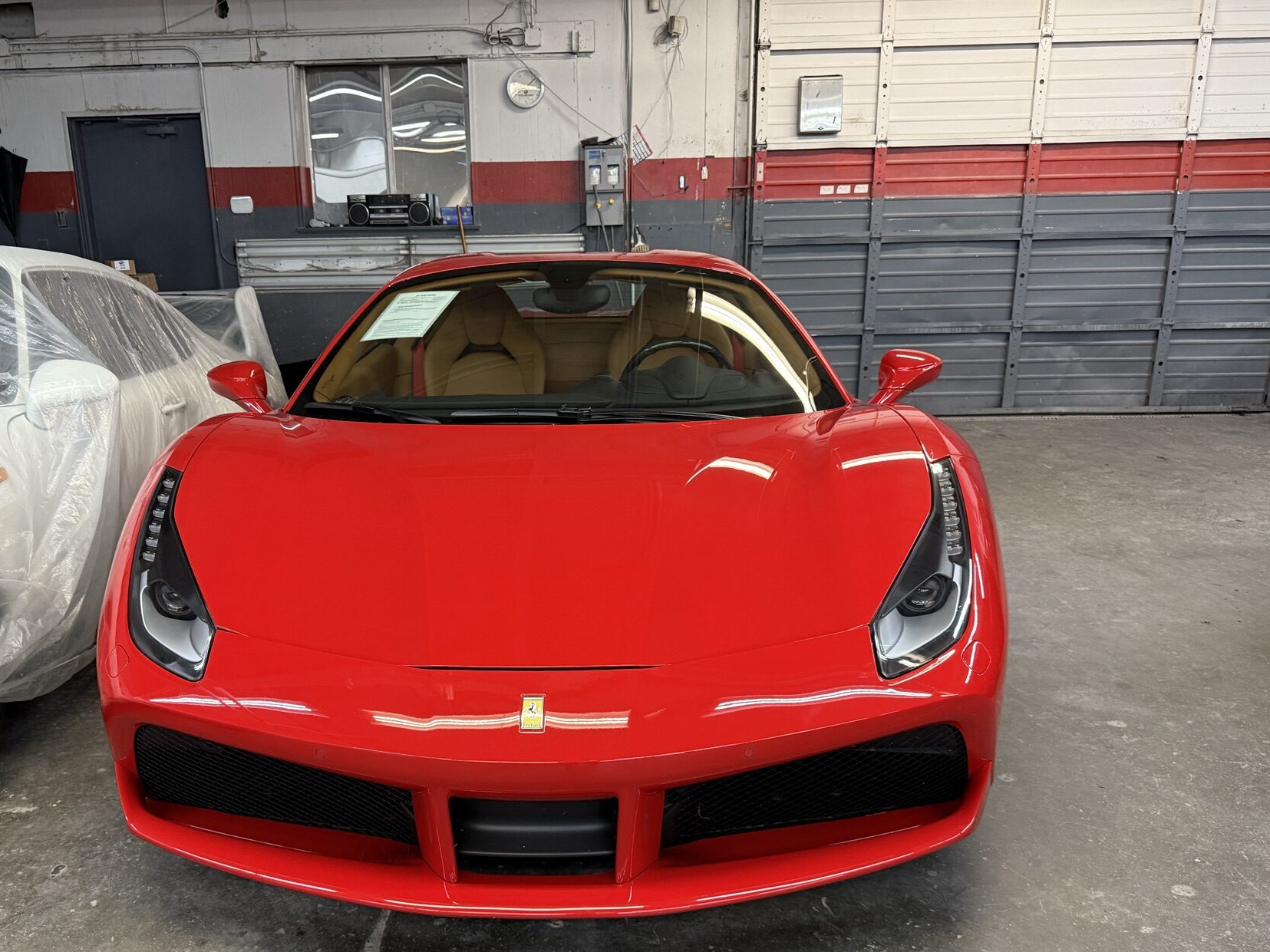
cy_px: 568
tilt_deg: -16.9
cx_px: 556
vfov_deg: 48.0
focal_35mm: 29
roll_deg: +1.7
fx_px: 1064
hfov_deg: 61.5
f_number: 1.78
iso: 320
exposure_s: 1/60
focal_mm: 6.76
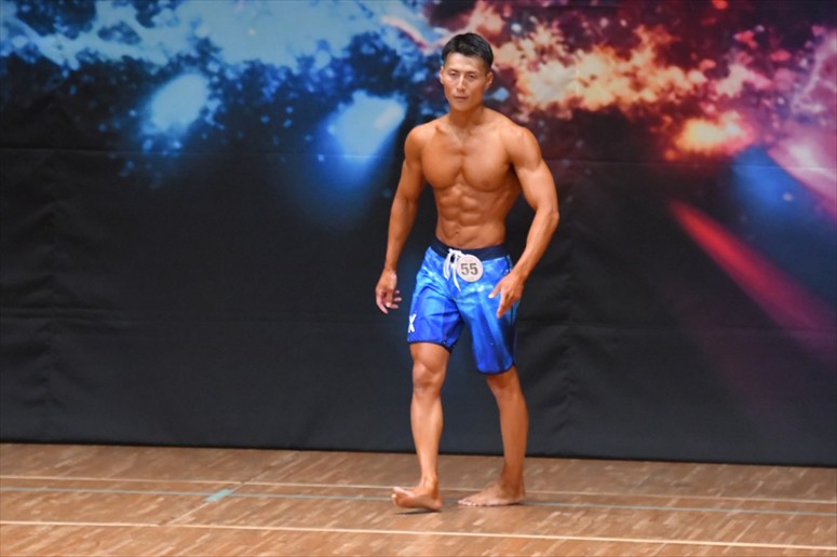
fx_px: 7320
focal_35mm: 315
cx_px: 418
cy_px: 278
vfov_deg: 4.4
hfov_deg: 6.5
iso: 8000
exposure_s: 1/400
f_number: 5.6
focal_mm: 210
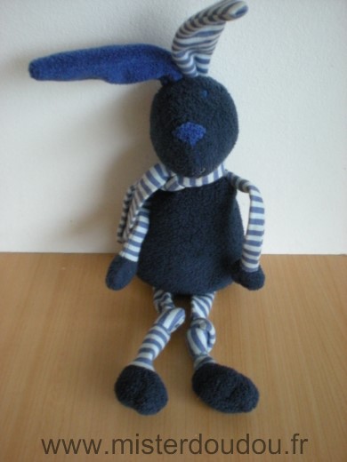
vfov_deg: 49.0
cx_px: 174
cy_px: 231
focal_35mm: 38
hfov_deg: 37.7
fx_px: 508
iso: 471
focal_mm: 6.3
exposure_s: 1/8
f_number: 3.1
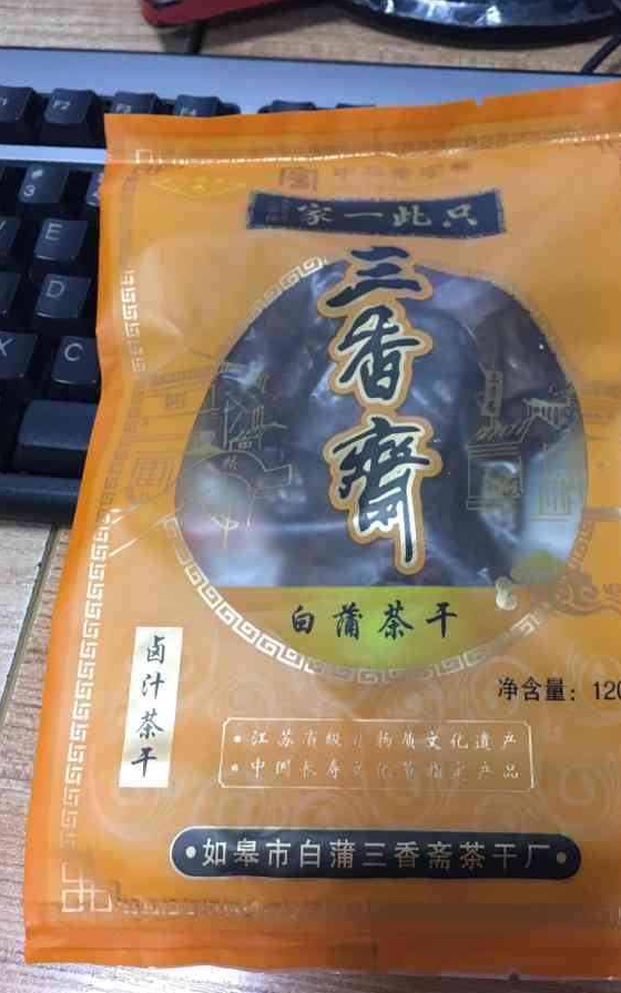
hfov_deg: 39.3
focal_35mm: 32
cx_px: 368
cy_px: 498
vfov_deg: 59.7
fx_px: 867
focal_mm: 4.15
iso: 100
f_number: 2.2
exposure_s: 1/17
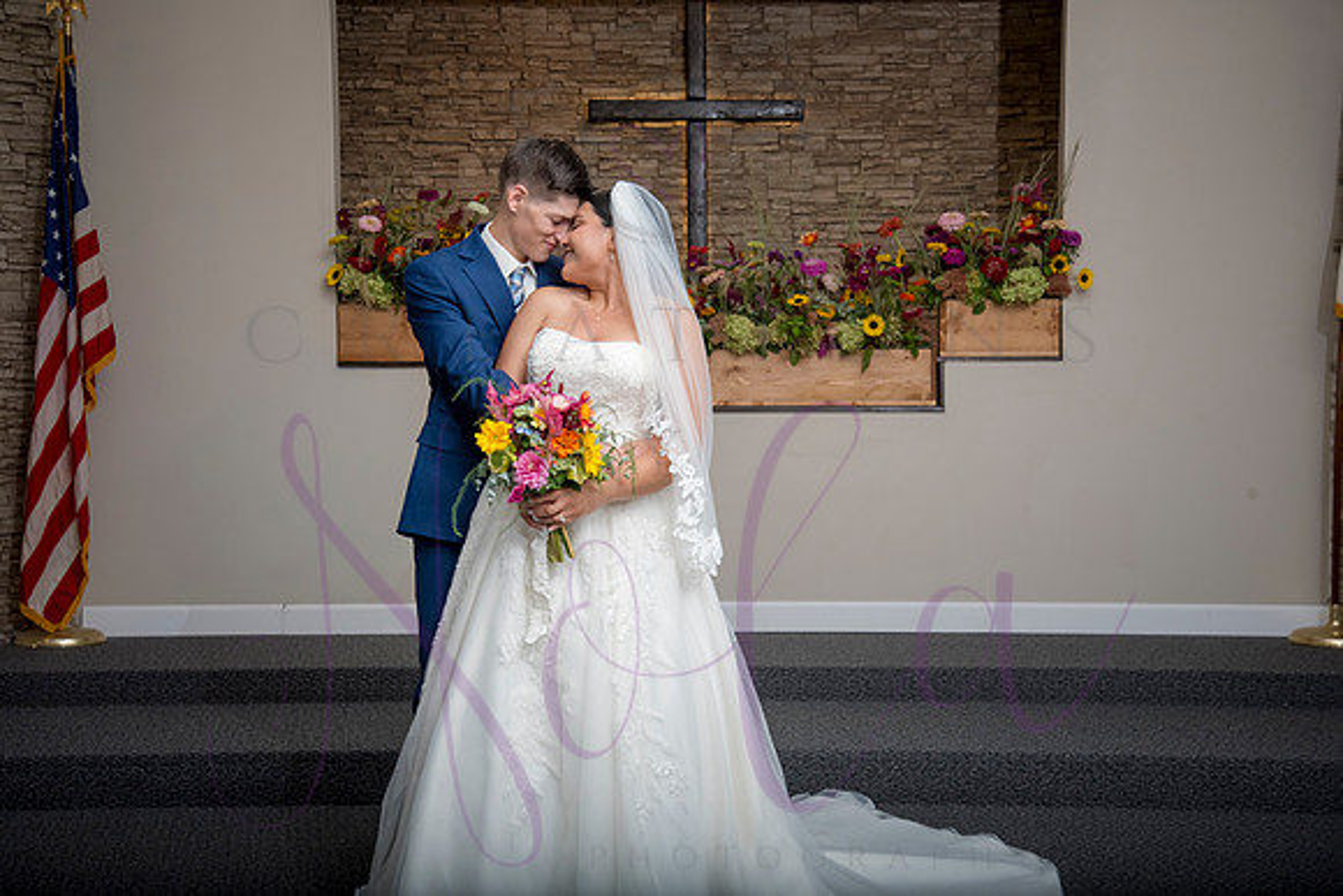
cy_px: 425
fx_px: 2206
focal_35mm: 59
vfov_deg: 23.0
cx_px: 673
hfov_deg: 33.9
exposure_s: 1/200
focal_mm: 56
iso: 400
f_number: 8
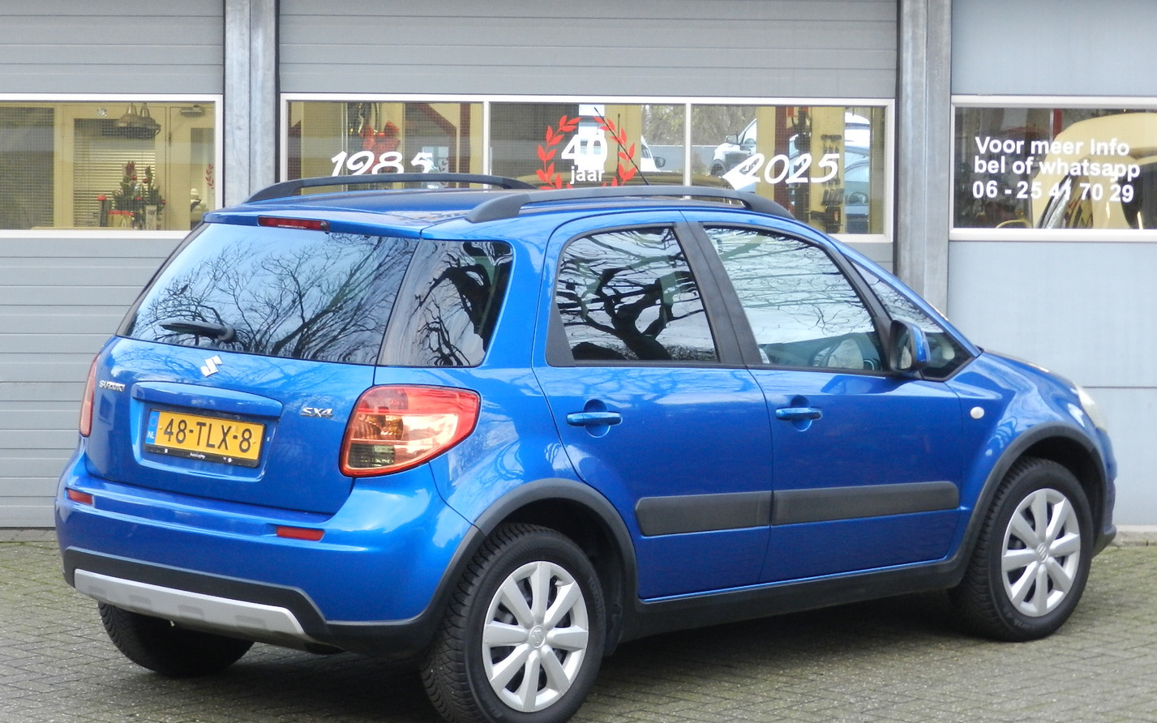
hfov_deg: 19.5
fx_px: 3374
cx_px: 578
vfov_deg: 12.2
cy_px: 424
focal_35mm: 107
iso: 400
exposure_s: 1/20
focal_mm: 17.7
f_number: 4.6
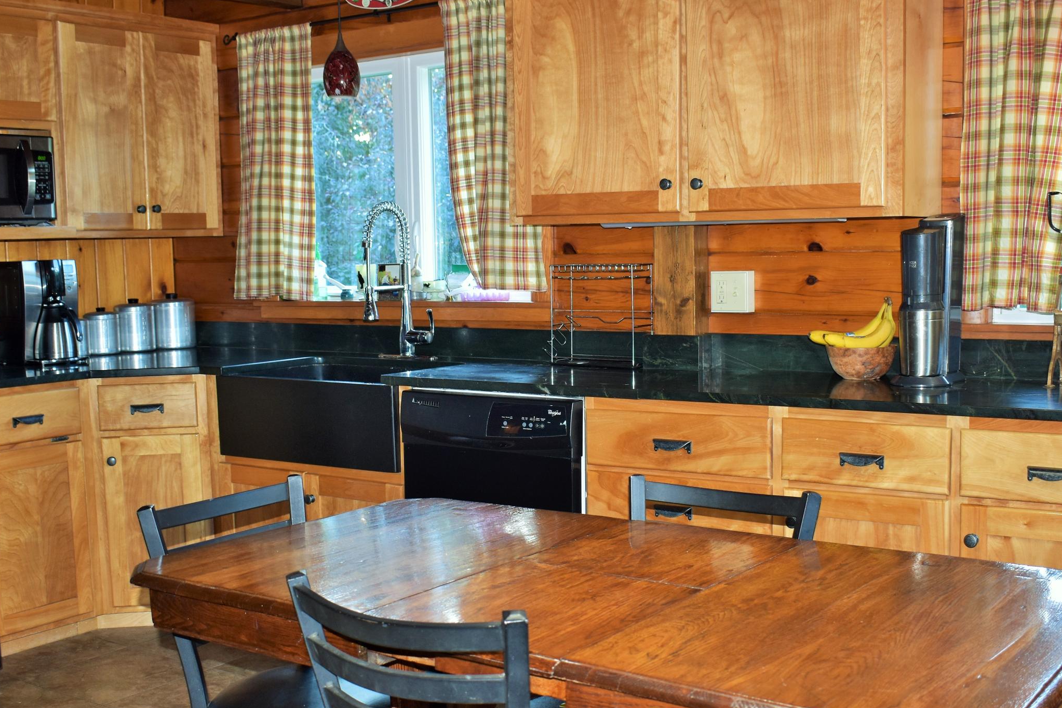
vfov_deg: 30.5
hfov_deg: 44.5
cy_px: 410
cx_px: 522
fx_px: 1298
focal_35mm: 44
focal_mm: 20
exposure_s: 1/30
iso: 400
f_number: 3.5
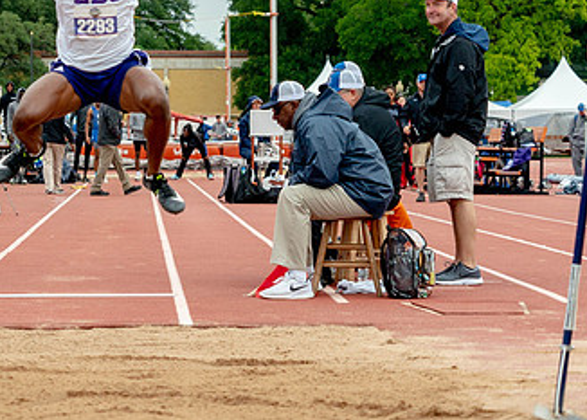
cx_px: 154
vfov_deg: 7.6
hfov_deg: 10.7
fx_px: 3135
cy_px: 52
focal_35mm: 188
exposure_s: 1/2000
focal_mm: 85
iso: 800
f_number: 5.6
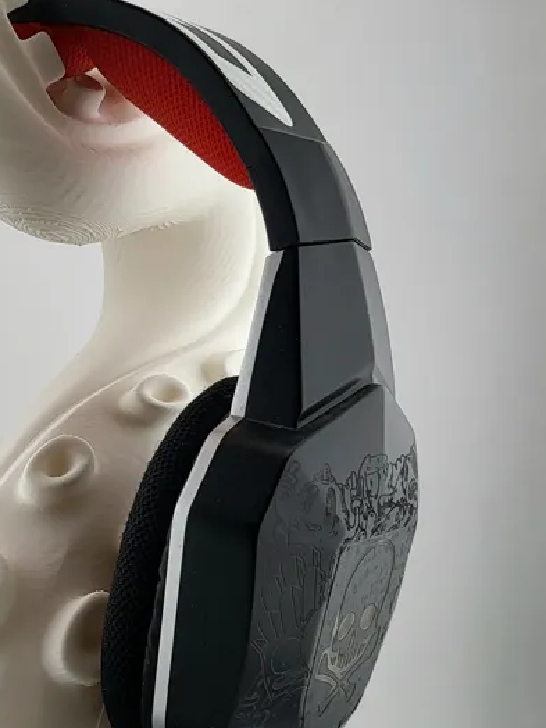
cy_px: 568
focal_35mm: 61
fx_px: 1283
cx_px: 57
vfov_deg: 31.0
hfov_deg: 23.4
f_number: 1.8
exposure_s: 1/1111
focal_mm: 5
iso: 40
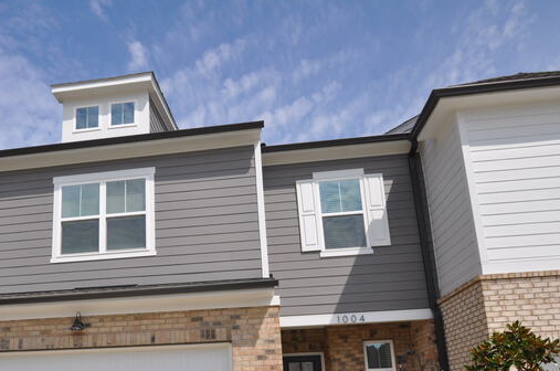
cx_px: 187
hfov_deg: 59.3
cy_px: 292
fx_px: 478
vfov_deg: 40.8
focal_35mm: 31
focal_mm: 13
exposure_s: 1/500
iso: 200
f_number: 11
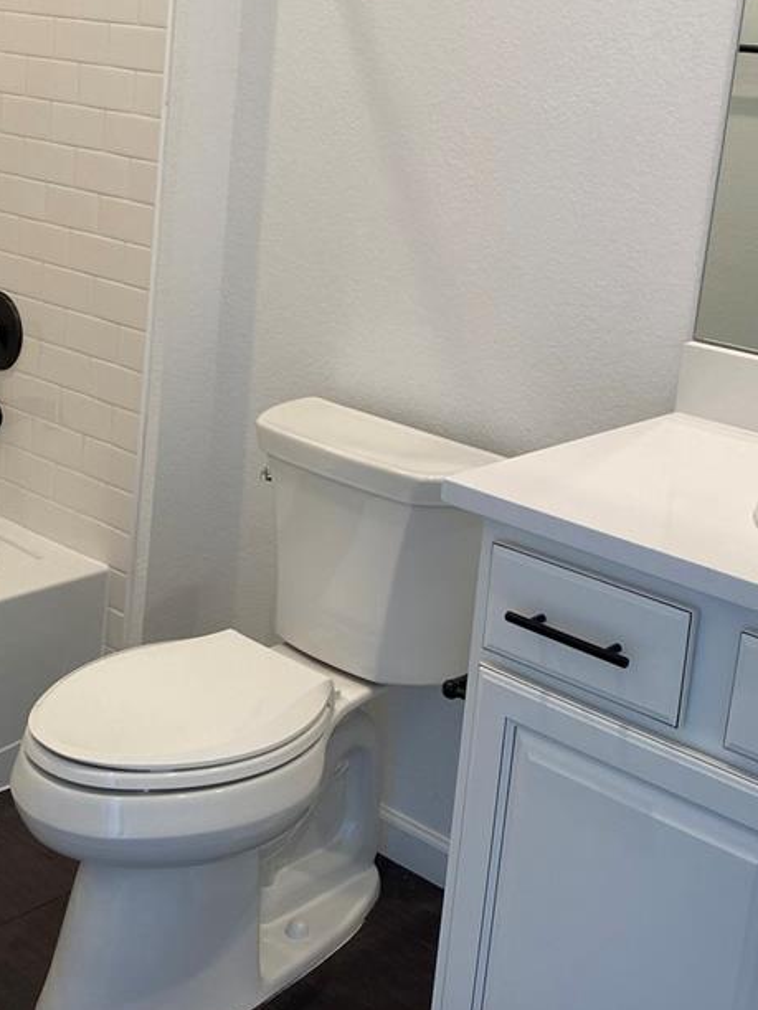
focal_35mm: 51
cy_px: 356
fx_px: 1489
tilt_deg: -11.7
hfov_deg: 28.4
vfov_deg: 37.2
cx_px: 259
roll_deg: -4.5
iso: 100
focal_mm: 4.25
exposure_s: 1/120
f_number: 1.8
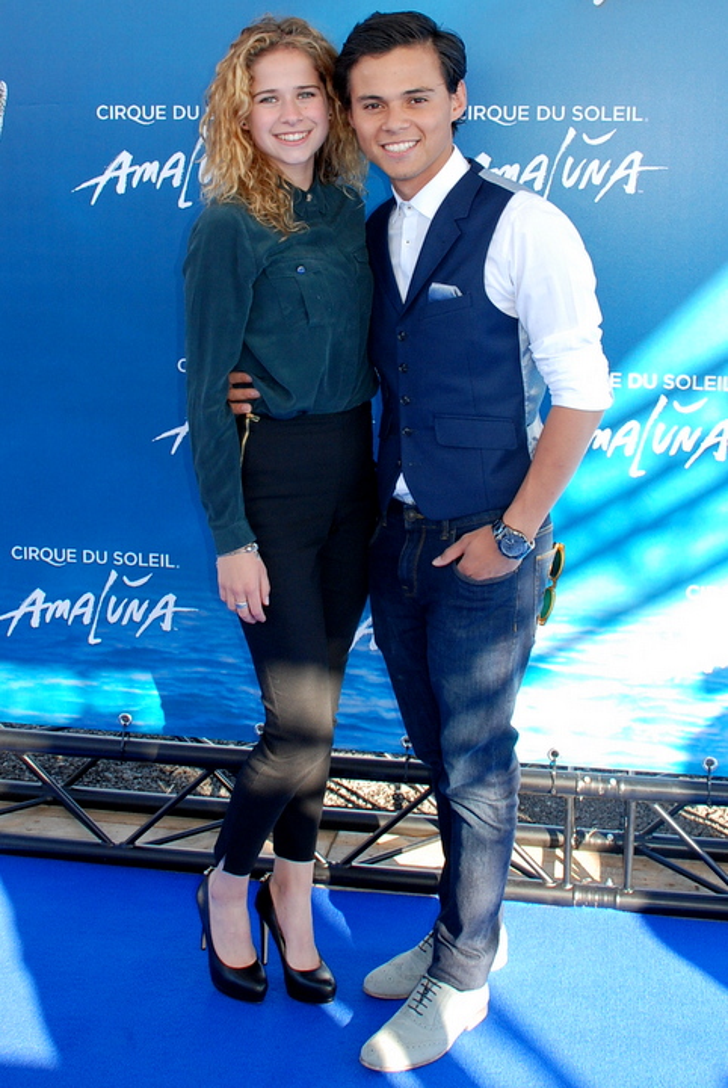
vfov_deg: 57.2
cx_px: 364
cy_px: 544
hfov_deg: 40.1
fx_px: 998
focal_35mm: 33
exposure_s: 1/200
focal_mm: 22
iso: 320
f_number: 5
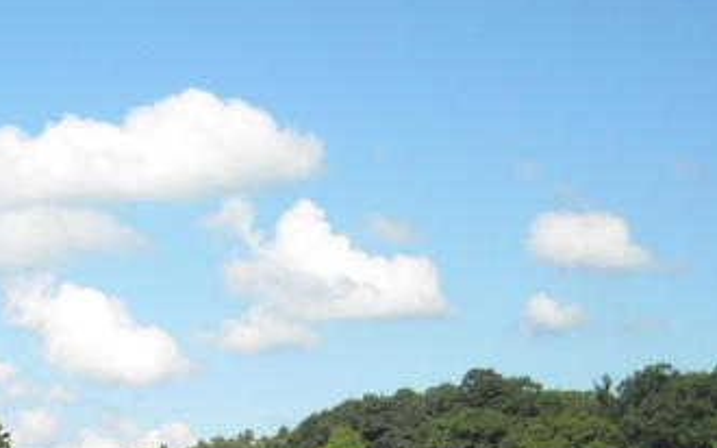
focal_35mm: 115
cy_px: 685
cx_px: -228
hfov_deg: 17.0
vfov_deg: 10.9
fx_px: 2246
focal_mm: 5.7
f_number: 5.6
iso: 64
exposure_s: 1/260
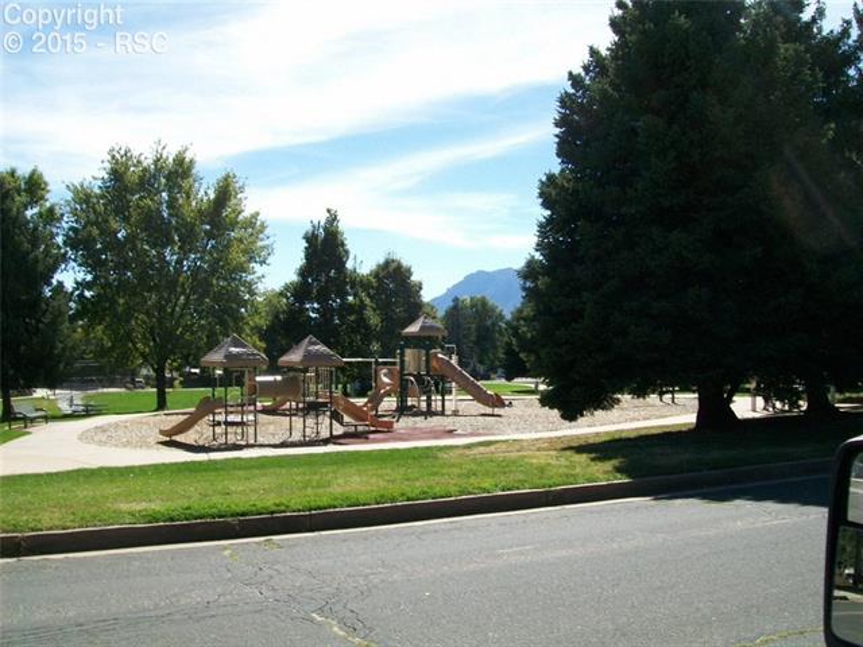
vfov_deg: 39.7
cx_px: 432
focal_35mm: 36
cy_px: 324
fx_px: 898
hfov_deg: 51.4
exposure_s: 1/320
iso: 64
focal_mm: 6
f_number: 4.8
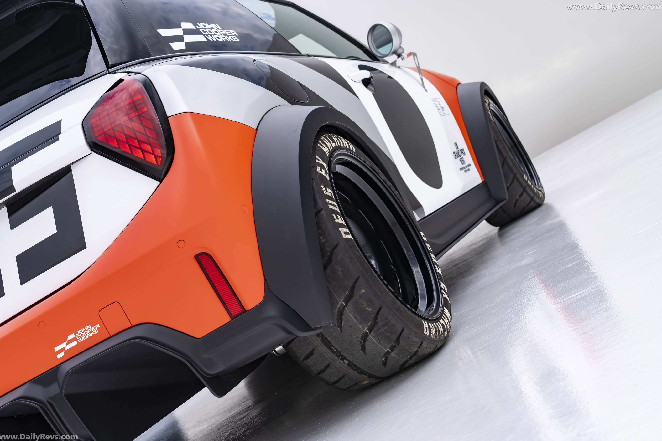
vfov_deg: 26.0
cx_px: 330
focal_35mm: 52
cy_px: 220
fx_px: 956
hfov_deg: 38.2
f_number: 7.1
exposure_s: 1/60
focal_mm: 51
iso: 100
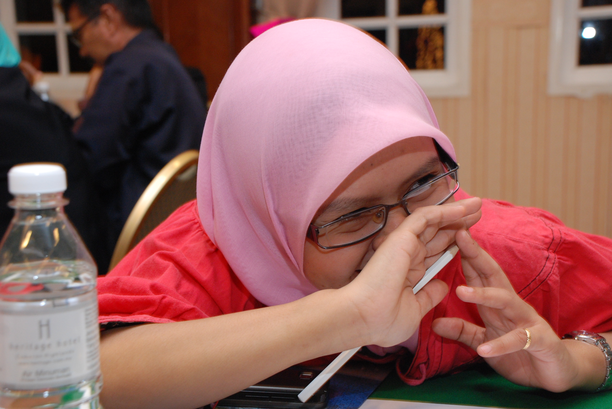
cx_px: 306
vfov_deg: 23.8
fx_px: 970
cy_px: 204
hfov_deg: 35.0
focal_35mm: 57
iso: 800
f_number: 5.6
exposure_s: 1/20
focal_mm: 38
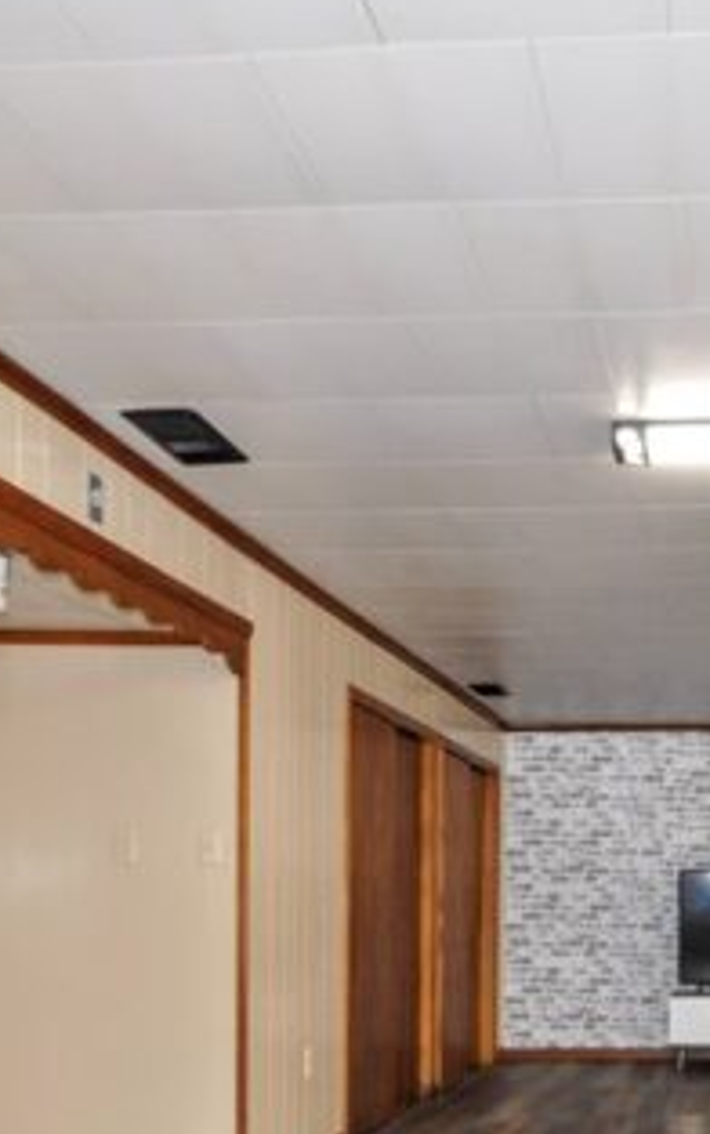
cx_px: 696
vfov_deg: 47.5
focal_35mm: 39
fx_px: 1206
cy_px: 911
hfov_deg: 30.7
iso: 320
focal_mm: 10
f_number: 4.5
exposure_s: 1/60
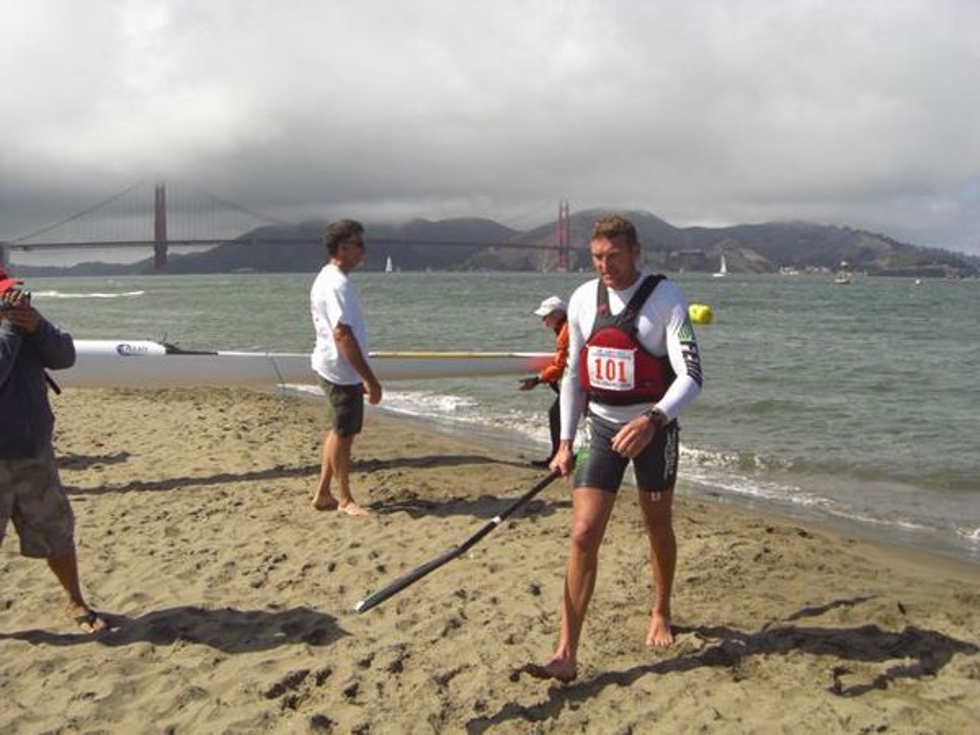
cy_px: 368
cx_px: 490
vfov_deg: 37.7
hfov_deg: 49.0
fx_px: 1076
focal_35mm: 38
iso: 64
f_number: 8
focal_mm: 6.2
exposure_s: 1/200
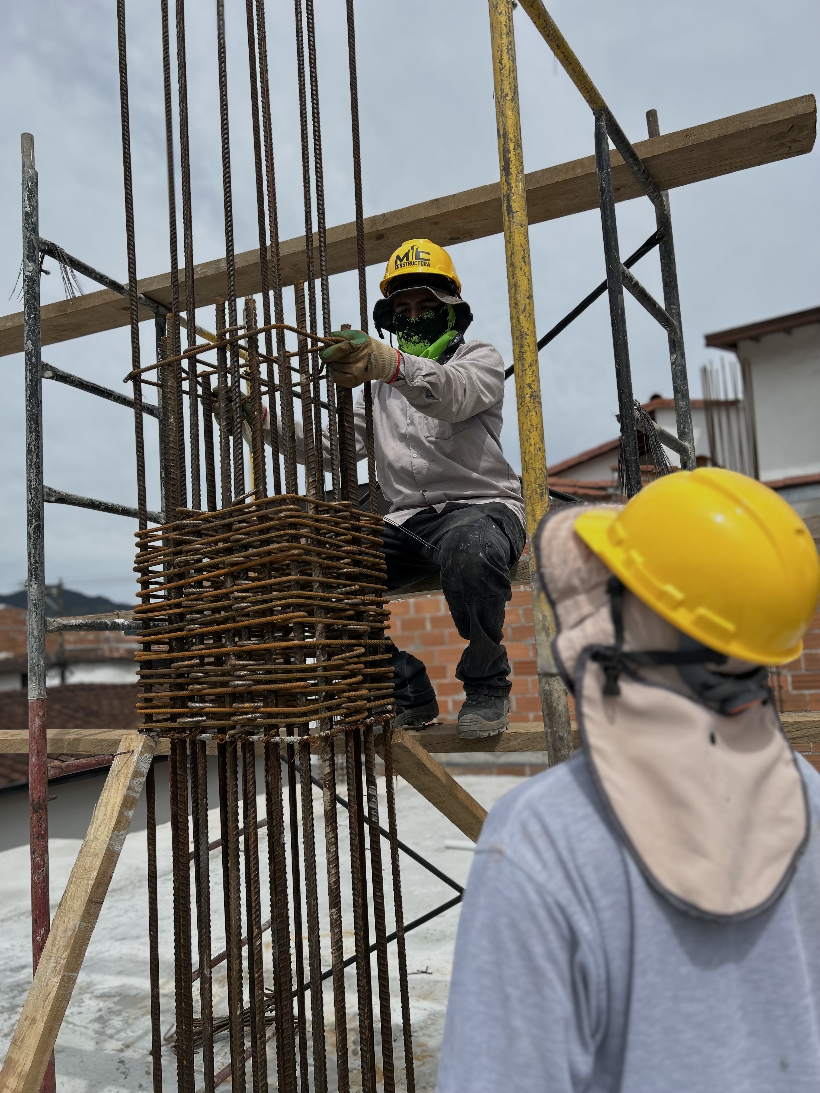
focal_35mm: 26
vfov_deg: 67.3
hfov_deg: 53.1
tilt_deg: +6.9
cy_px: 546
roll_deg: +3.3
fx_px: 821
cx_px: 410
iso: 50
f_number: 1.5
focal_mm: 5.7
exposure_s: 1/5587
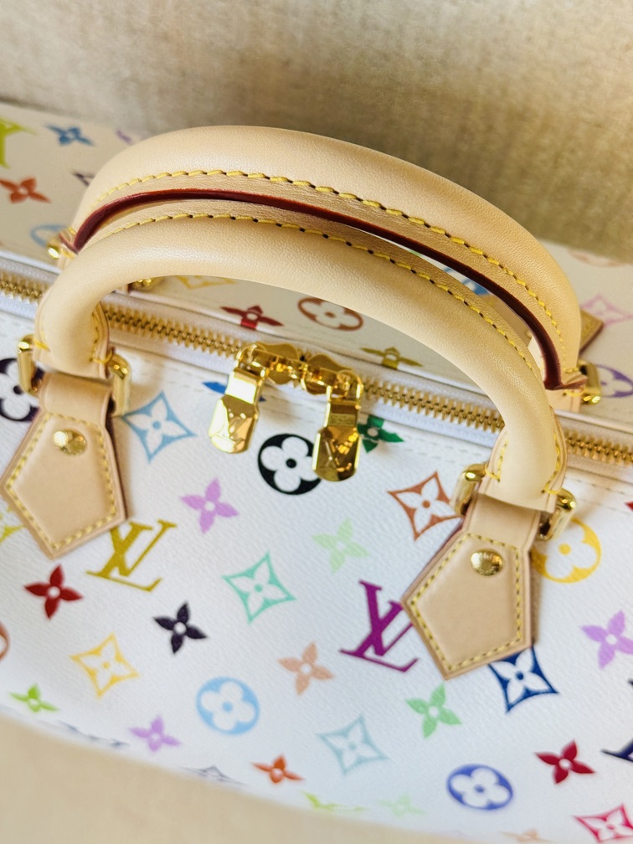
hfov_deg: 30.3
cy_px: 422
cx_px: 316
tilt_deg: -72.0
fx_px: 1170
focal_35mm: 48
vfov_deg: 39.7
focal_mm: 6.76
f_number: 1.78
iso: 80
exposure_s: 1/100
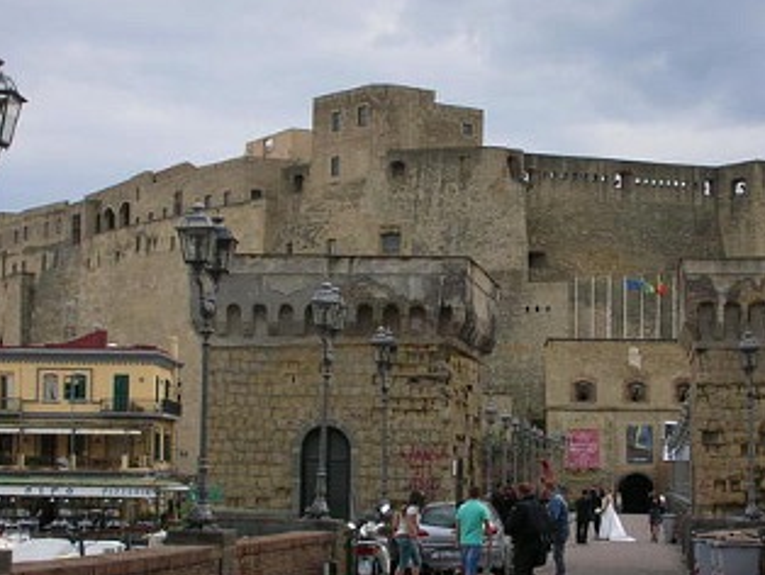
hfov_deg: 24.1
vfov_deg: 18.2
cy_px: 314
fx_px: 1791
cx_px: 419
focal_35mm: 81
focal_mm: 8.8
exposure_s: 1/333
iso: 50
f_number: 3.7
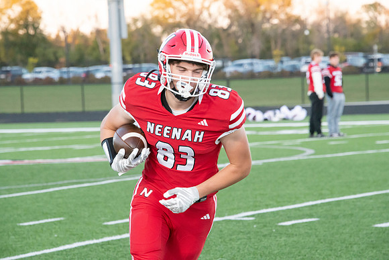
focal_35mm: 210
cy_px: 130
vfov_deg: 6.5
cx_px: 194
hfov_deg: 9.8
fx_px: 2270
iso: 8000
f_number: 9
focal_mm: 210
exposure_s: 1/400
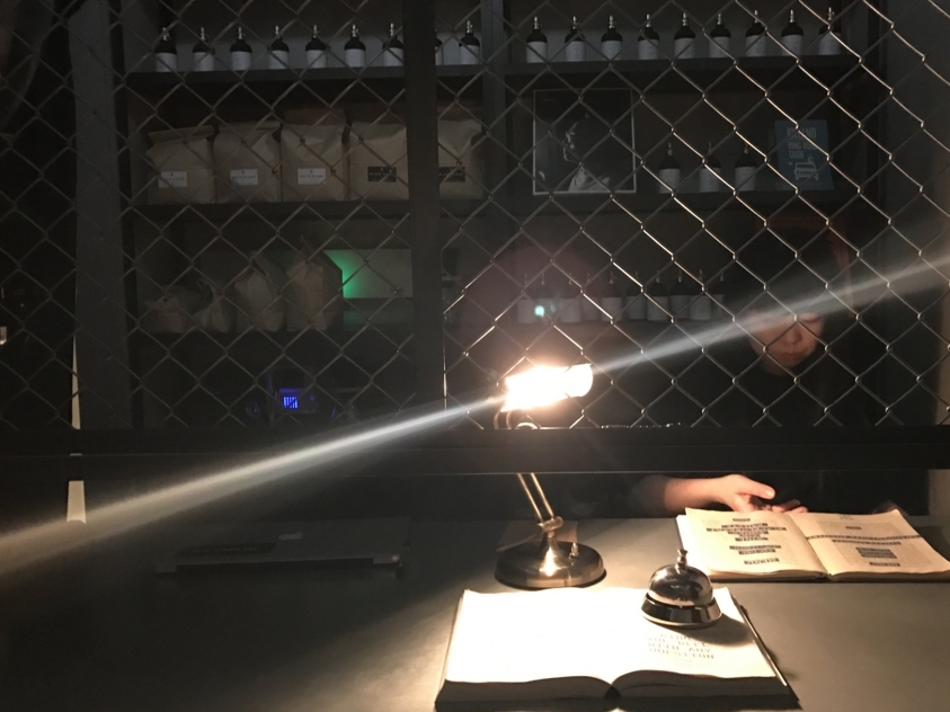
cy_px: 359
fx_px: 933
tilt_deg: -4.9
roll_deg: +1.0
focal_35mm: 34
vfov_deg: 41.8
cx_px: 547
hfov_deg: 53.7
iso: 100
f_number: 1.8
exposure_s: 1/5
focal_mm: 3.99
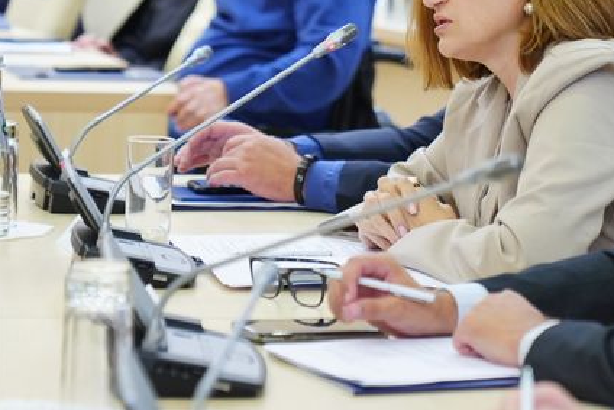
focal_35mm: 173
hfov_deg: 11.9
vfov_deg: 7.9
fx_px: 2951
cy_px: 158
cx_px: 432
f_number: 2.8
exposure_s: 1/250
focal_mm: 70
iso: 2000
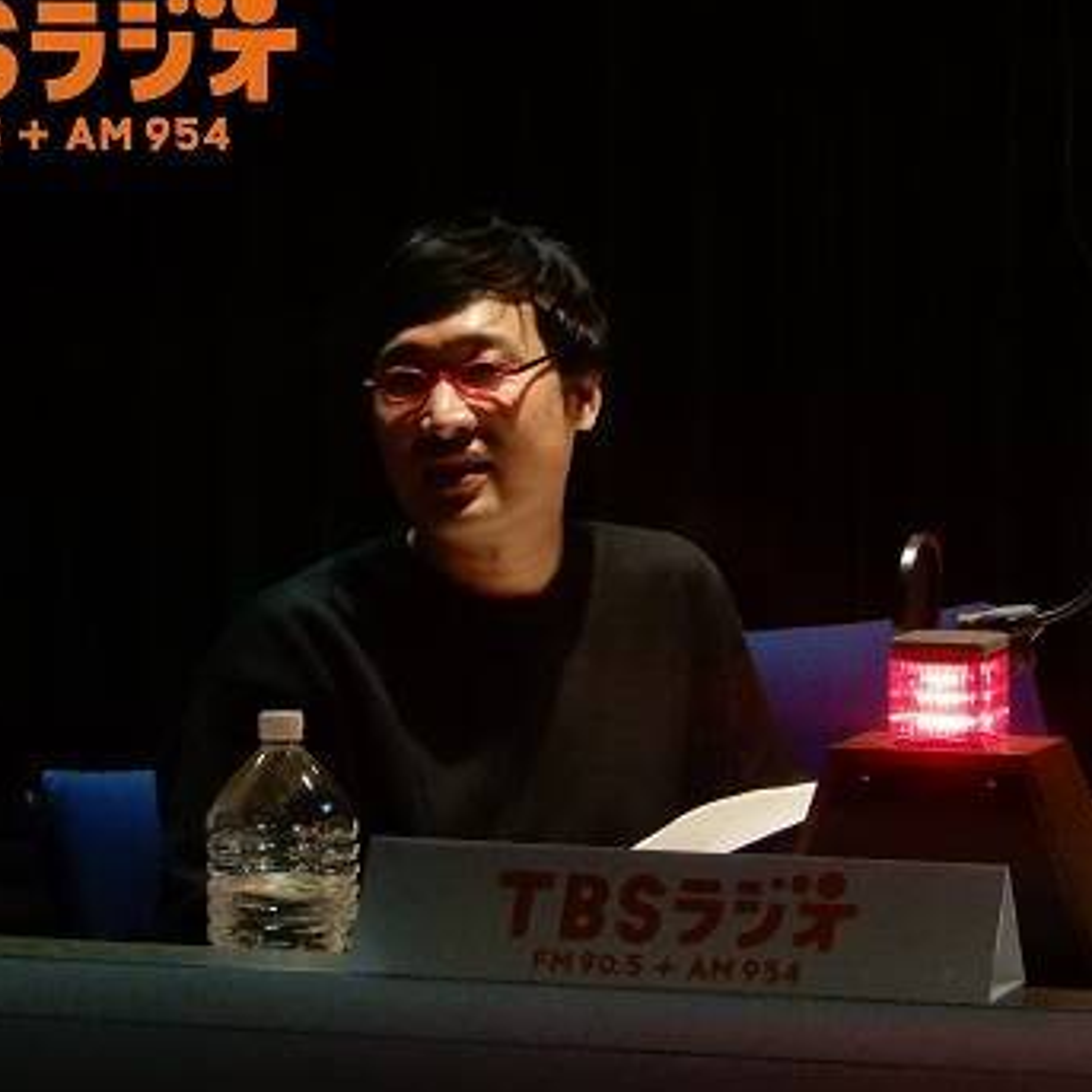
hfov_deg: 10.0
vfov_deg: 10.0
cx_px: 519
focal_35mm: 174
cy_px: 533
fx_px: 6210
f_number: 5
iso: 1600
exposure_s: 1/80
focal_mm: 24.1
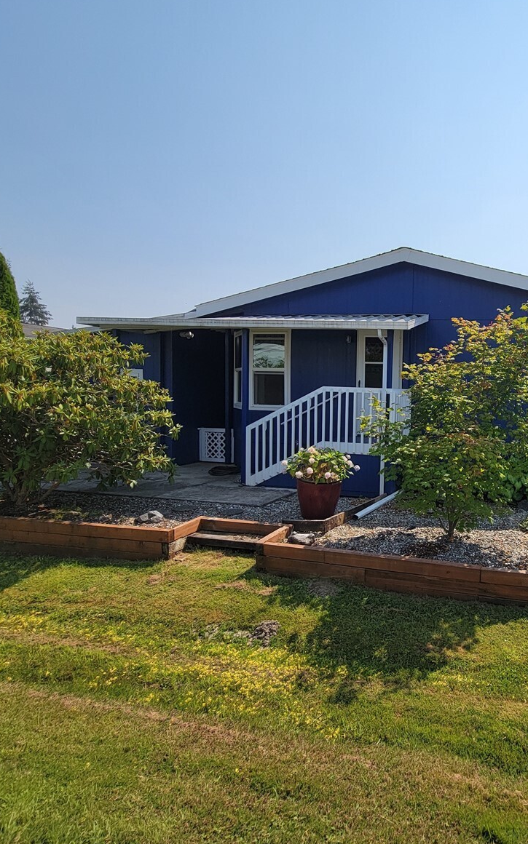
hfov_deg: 56.3
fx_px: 437
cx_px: 444
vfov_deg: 88.0
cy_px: 415
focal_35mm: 19
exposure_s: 1/2210
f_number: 2.2
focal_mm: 2.2
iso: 50
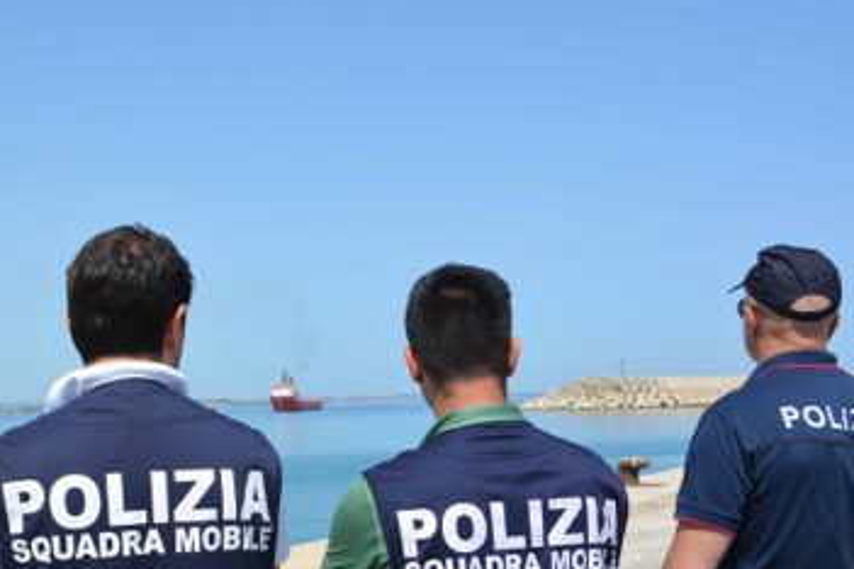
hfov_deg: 36.2
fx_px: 1277
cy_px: 396
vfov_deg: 24.9
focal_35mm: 54
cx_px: 221
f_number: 8
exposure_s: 1/250
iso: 100
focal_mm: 21
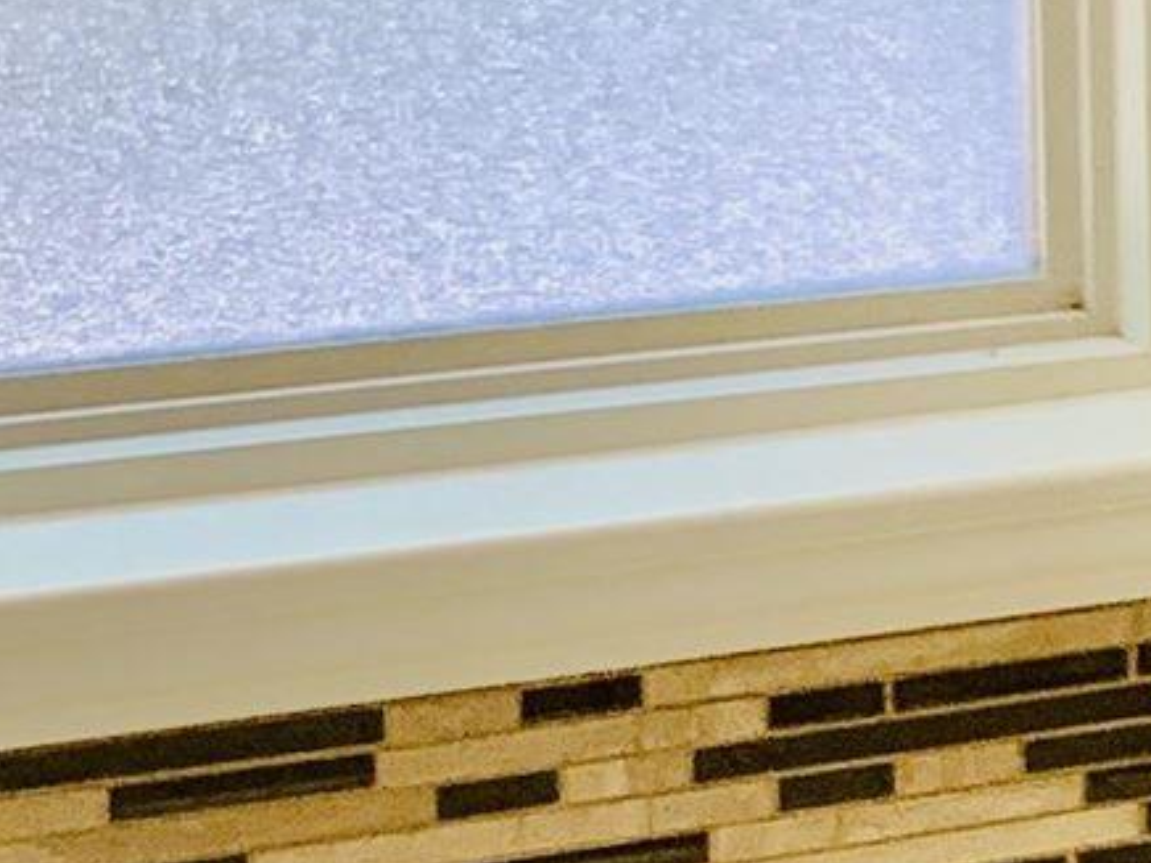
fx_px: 6085
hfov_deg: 9.4
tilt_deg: -4.6
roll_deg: -0.7
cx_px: 2954
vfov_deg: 8.0
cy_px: -185
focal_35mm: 183
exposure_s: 1/60
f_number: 1.8
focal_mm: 4.25
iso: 100
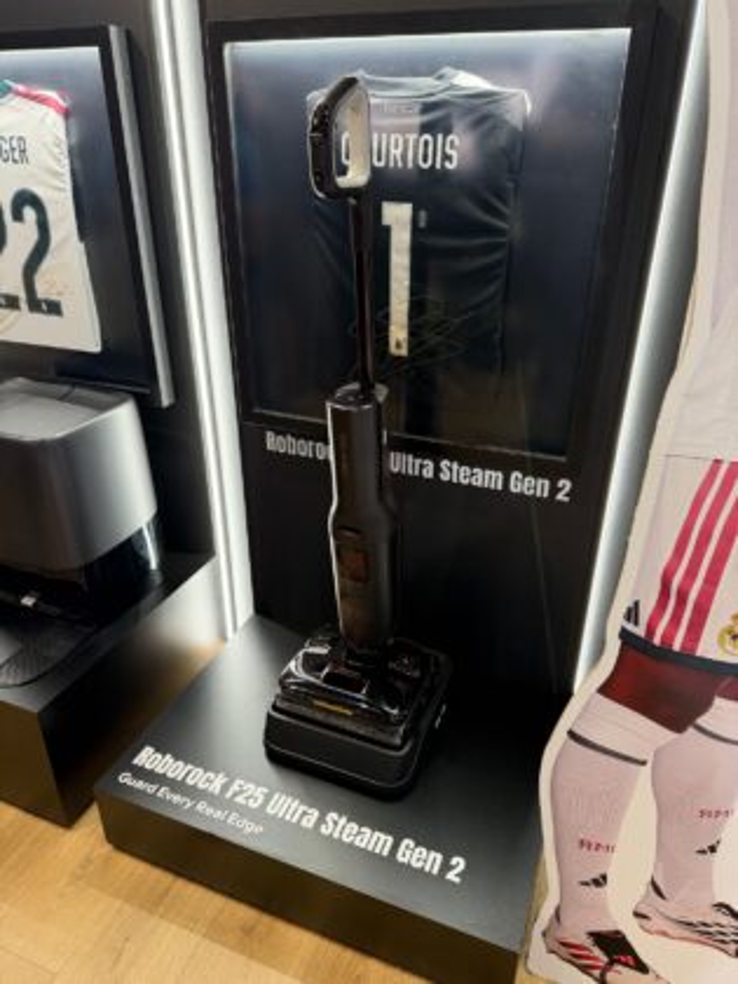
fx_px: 682
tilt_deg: -26.6
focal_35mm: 24
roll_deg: -0.2
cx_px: 369
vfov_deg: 71.6
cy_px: 492
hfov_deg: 56.8
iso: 320
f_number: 1.78
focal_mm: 6.76
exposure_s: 1/100
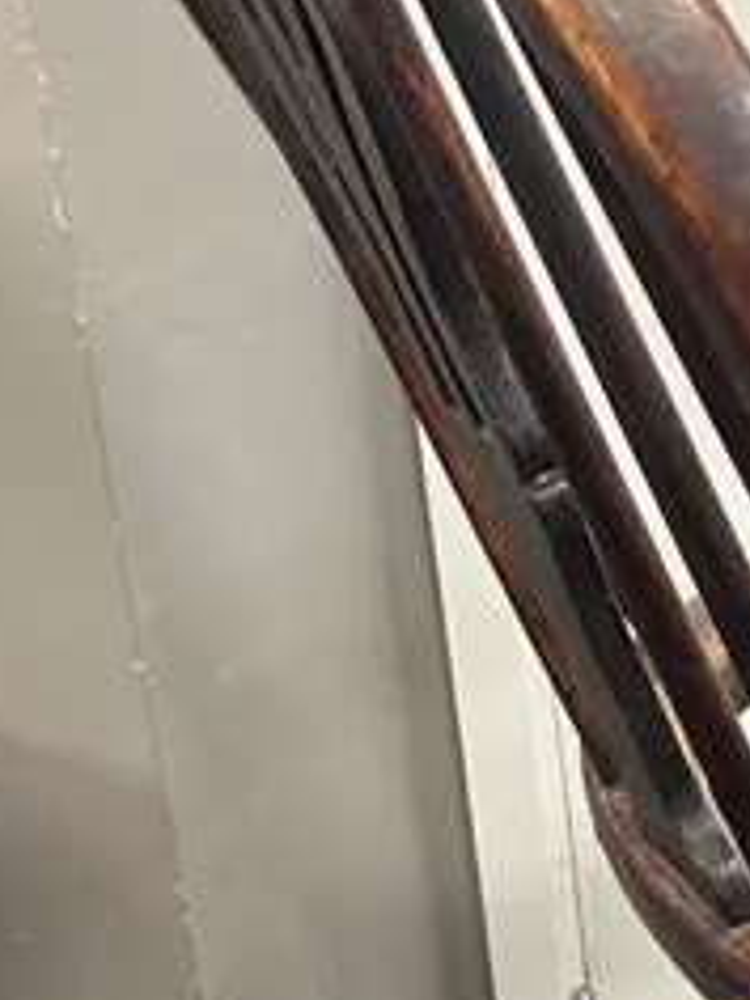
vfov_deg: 18.1
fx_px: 3004
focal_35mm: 104
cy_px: 1131
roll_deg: -0.1
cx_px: 1258
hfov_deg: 13.1
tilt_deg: -28.4
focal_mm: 6.86
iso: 160
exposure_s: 1/50
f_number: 1.78
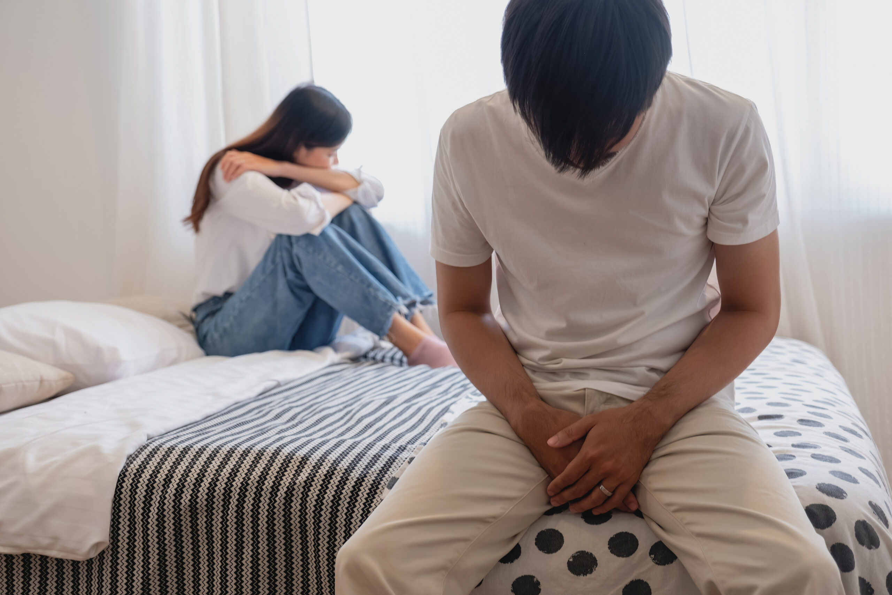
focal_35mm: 50
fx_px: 1239
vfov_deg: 27.0
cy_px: 298
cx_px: 446
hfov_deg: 39.6
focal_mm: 33.2
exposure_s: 1/60
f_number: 2.8
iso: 800
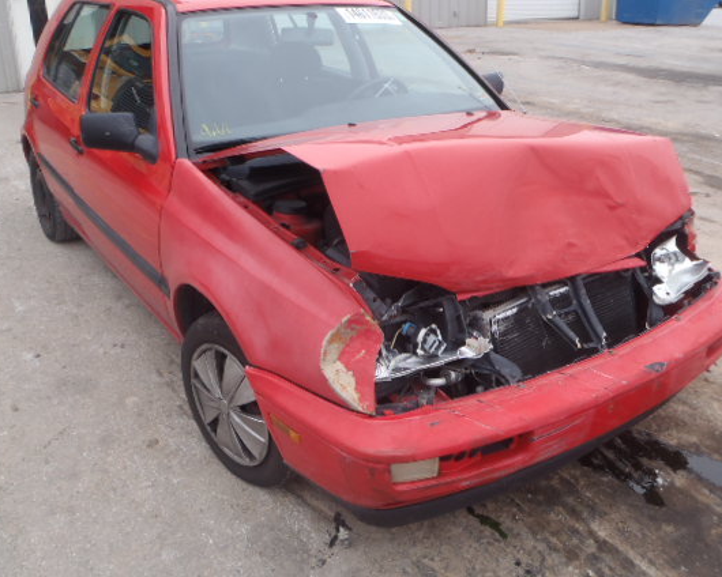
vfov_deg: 44.5
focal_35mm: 33
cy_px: 261
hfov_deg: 54.1
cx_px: 395
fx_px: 705
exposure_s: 1/80
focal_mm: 5
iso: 80
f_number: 4.5
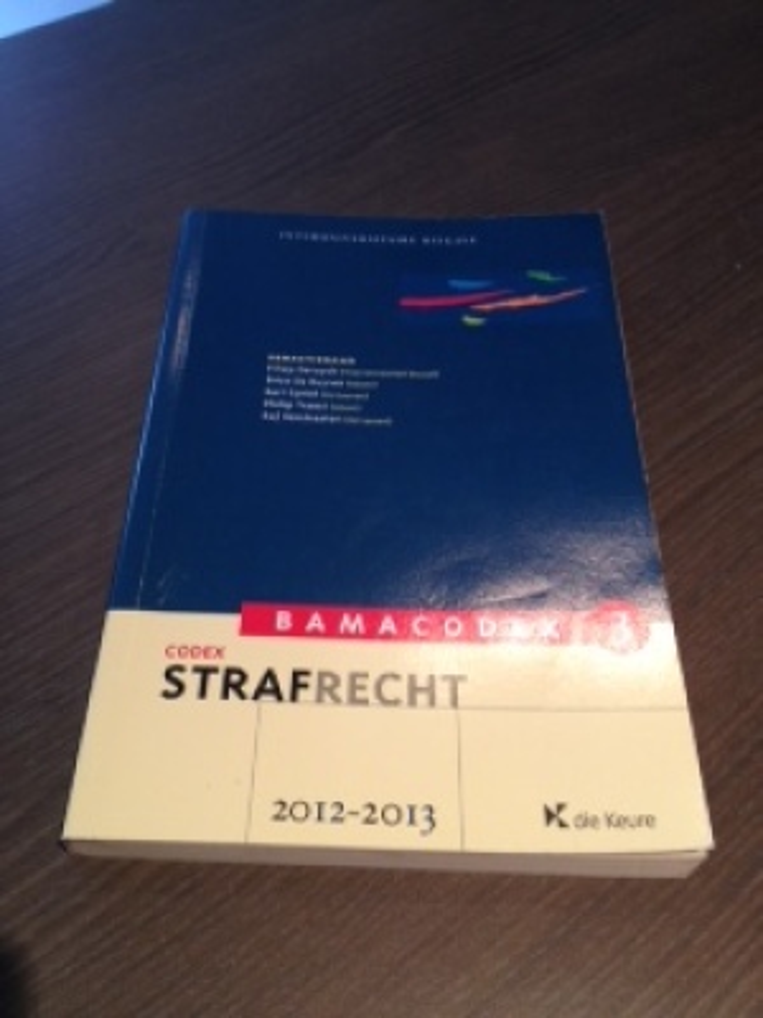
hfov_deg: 40.7
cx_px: 382
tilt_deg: -53.8
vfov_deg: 52.6
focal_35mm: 35
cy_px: 509
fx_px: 1029
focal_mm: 4.28
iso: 64
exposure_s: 1/20
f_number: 2.4
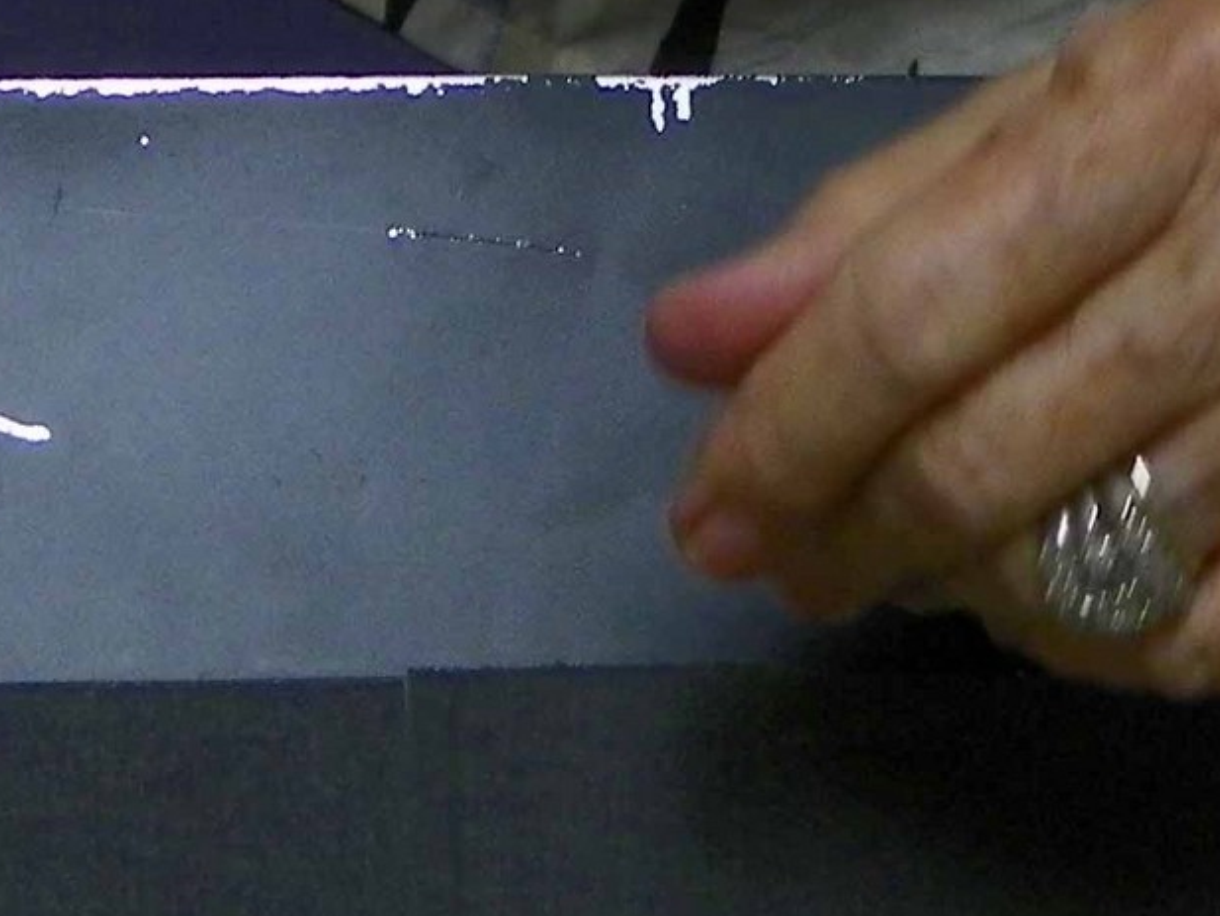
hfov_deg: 16.5
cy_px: 1836
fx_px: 4160
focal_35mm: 118
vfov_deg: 11.3
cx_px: 180
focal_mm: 4.6
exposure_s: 1/30
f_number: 2.8
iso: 100
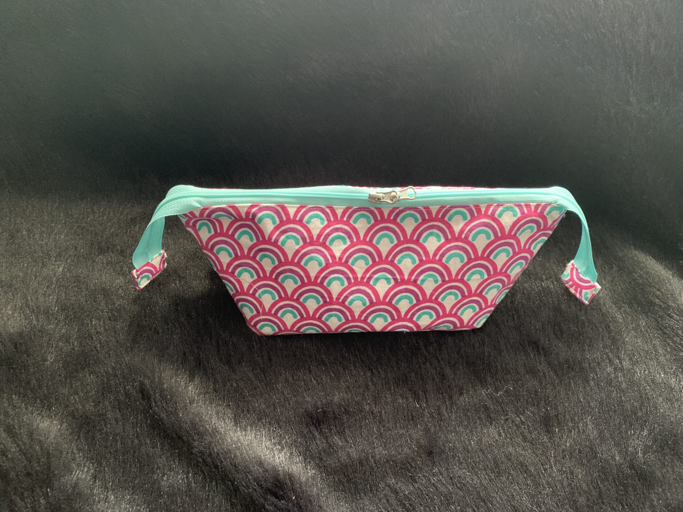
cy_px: 256
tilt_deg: -42.3
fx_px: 513
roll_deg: -0.9
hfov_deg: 67.3
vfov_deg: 53.1
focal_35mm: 26
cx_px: 342
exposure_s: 1/30
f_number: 1.8
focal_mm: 4.25
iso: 640
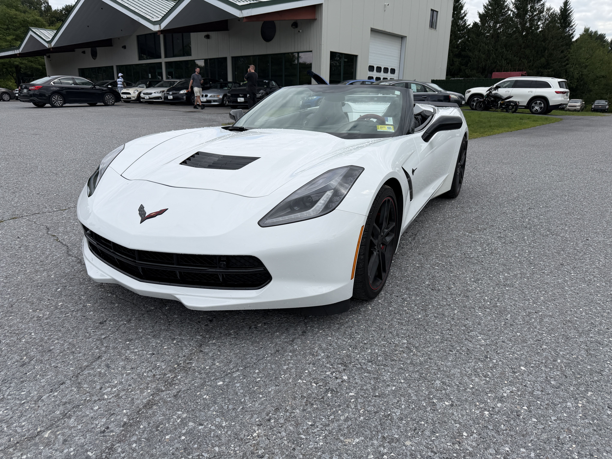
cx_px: 306
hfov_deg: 71.6
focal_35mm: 24
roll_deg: -0.4
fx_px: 424
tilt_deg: -16.5
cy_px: 230
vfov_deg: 56.8
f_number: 1.78
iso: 80
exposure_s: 1/4673
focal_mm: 6.76
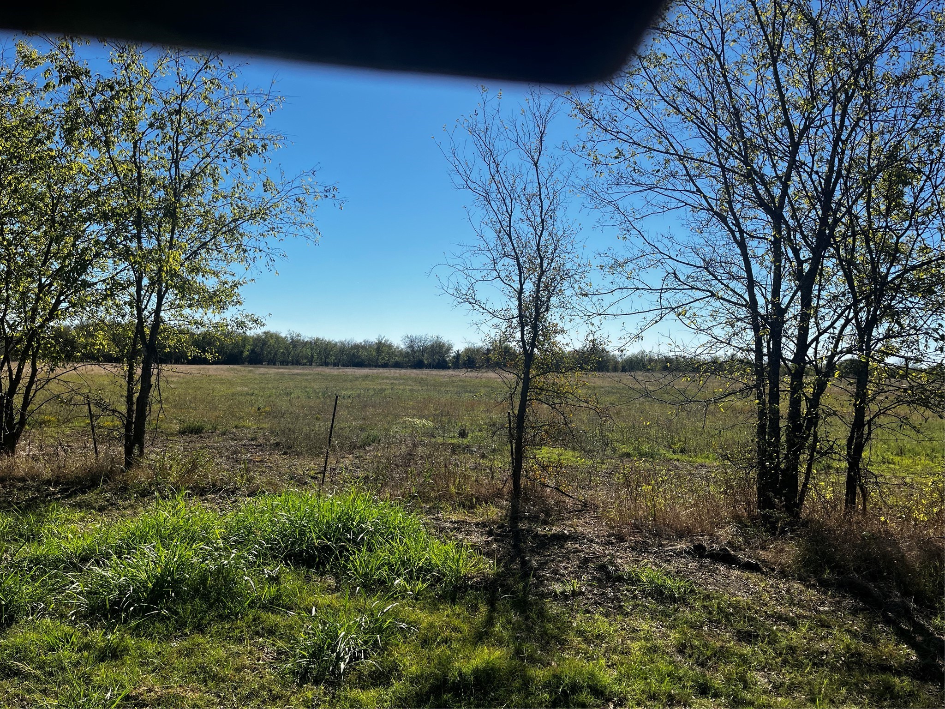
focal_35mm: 26
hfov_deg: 67.3
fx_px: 710
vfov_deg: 53.1
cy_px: 354
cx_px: 472
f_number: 1.6
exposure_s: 1/4310
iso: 50
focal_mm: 5.1
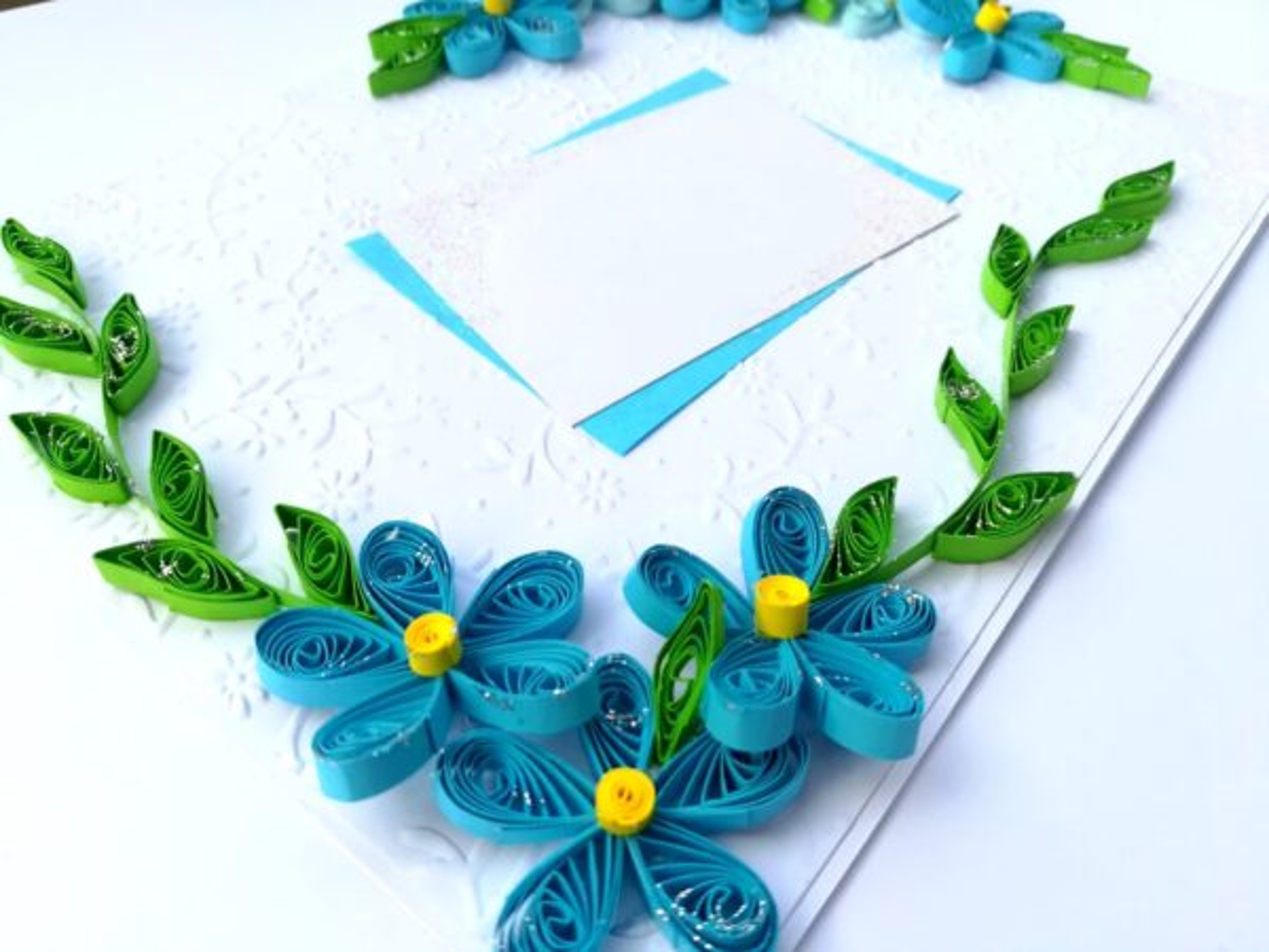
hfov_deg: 67.3
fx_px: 953
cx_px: 634
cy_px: 476
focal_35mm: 26
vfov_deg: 53.1
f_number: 2.2
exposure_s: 1/272
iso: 50
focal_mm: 3.83
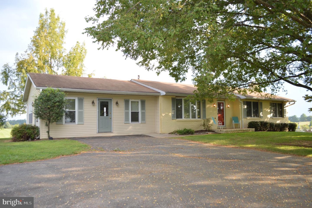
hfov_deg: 67.4
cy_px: 104
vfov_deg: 47.8
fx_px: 234
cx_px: 156
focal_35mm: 27
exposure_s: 1/125
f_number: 3.5
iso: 100
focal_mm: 18
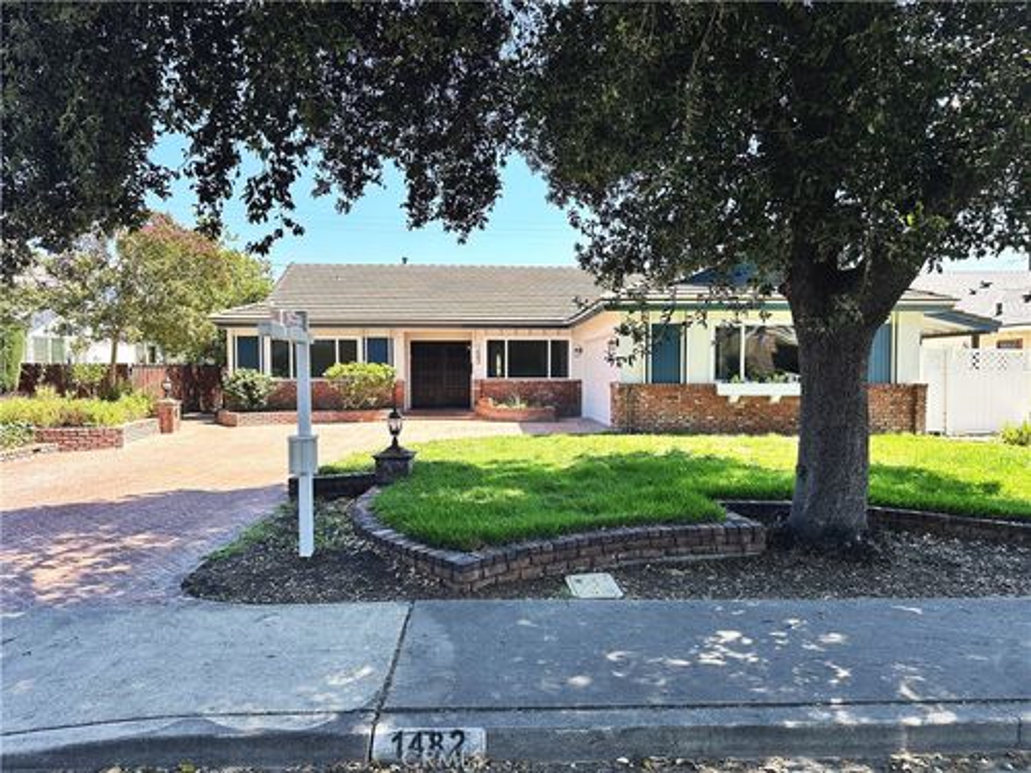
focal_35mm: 24
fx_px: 715
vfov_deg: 56.8
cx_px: 516
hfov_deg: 71.6
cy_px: 386
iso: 80
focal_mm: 6.86
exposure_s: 1/1272
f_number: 1.78
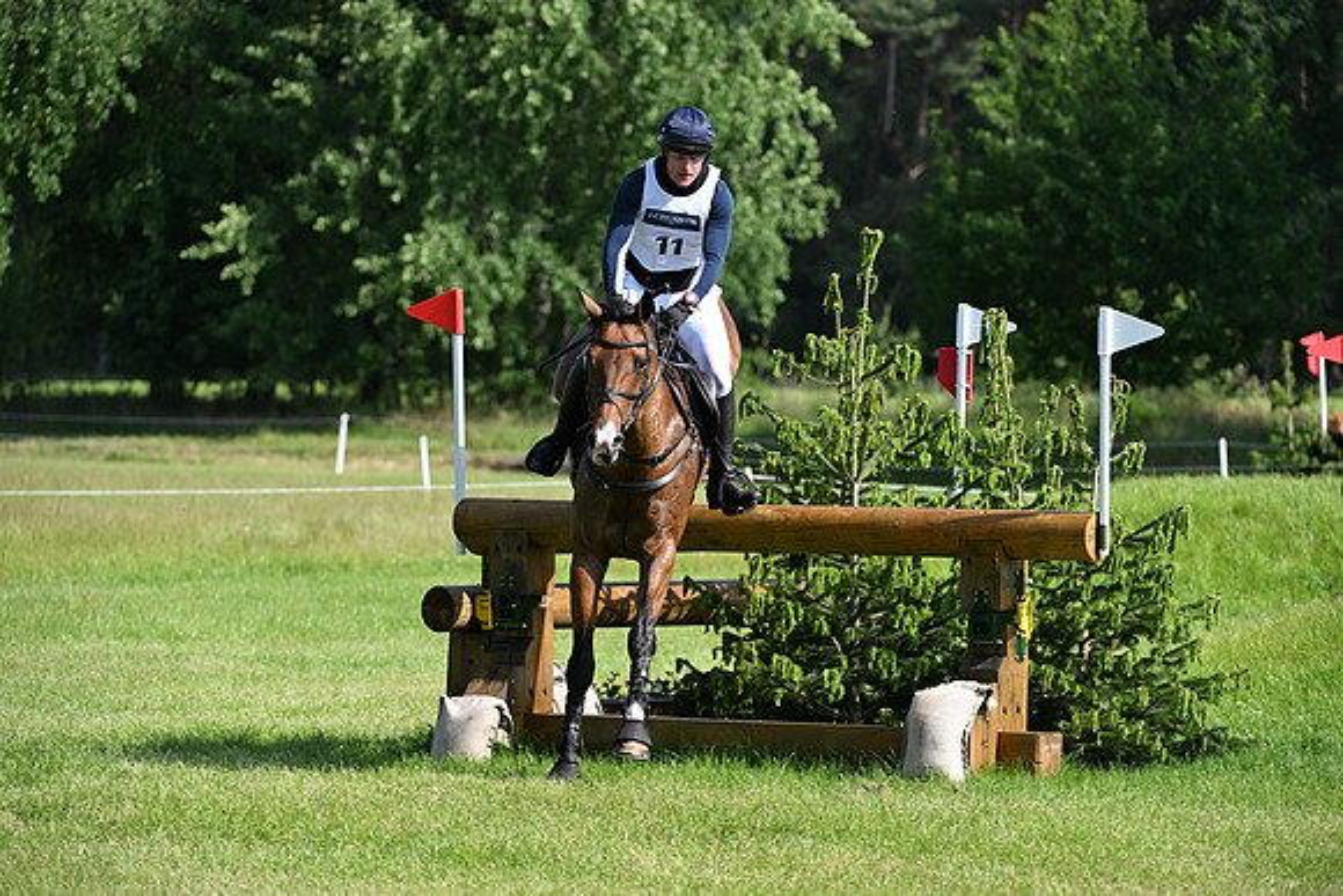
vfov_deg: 6.2
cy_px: 448
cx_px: 672
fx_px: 8209
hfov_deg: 9.4
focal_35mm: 220
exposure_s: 1/1250
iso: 450
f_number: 5.6
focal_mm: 220
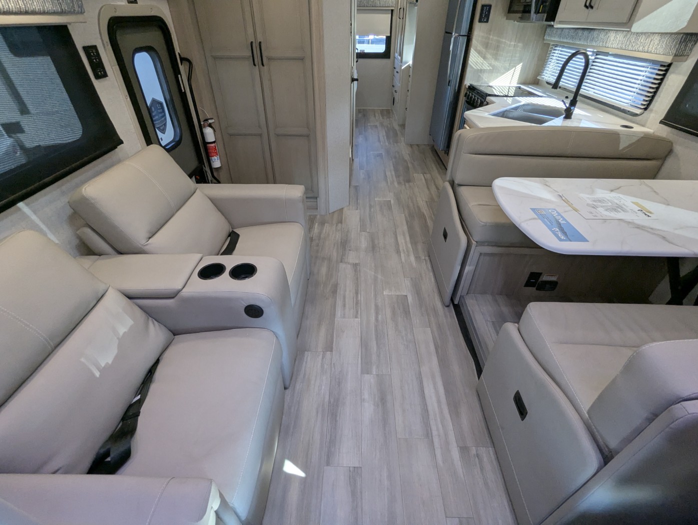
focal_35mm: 16
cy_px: 262
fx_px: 323
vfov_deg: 78.2
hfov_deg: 94.4
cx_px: 349
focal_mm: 2.35
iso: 221
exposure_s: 1/169
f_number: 2.2
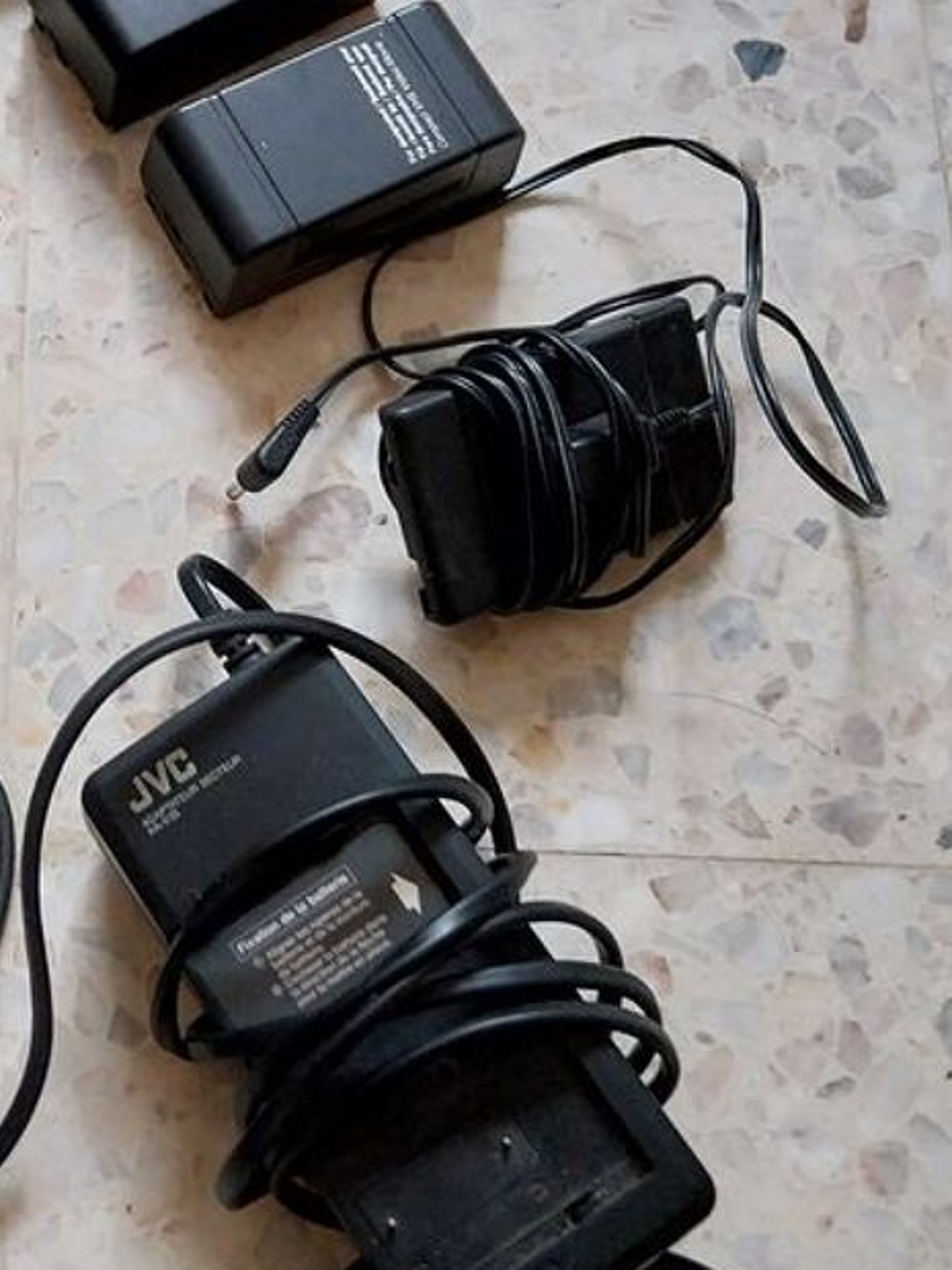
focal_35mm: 56
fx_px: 2054
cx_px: 76
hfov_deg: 25.2
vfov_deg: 33.8
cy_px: 350
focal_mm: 4
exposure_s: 1/50
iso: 200
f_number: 1.8
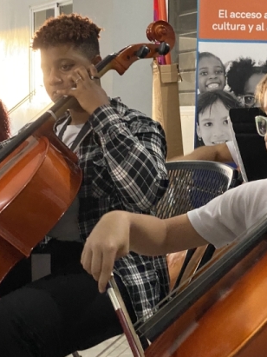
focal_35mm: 76
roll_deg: -0.1
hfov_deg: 19.3
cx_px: 173
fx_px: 782
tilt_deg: -0.4
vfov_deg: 25.6
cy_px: 136
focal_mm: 6
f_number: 2
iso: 640
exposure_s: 1/39
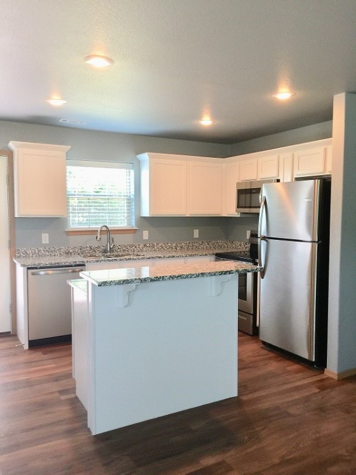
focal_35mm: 29
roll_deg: -1.8
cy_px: 238
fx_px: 398
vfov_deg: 61.7
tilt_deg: -2.7
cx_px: 178
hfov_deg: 48.2
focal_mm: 4.15
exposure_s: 1/15
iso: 32
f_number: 2.2
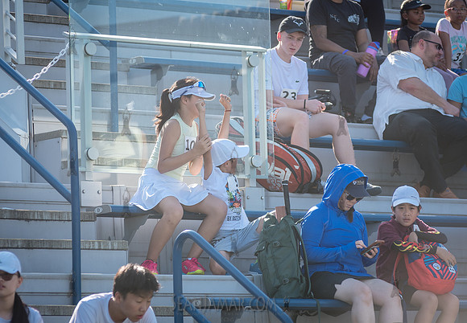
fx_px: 2639
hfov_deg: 10.1
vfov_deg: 7.0
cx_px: 201
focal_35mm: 201
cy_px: 135
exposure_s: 1/640
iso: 200
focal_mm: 155
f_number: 4
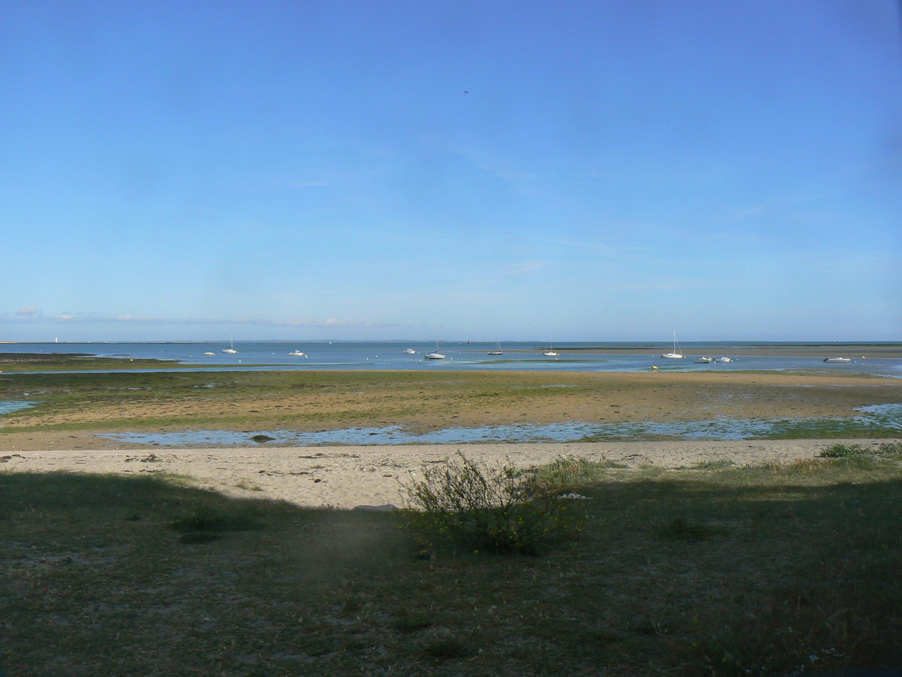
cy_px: 338
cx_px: 451
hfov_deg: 51.4
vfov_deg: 39.7
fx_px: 938
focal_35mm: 36
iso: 80
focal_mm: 6
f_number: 7.1
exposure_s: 1/400
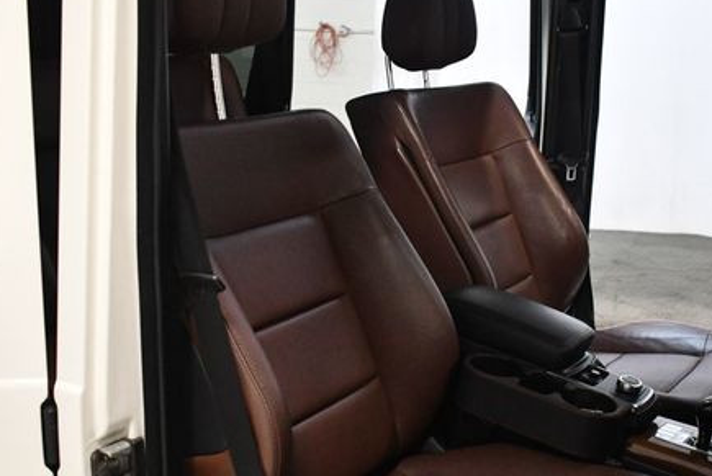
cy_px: 329
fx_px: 1049
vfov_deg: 25.4
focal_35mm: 53
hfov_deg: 37.3
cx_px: 434
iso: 2800
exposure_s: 1/125
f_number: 3.5
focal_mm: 18
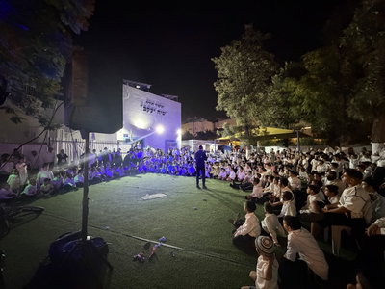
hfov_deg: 102.1
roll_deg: +1.1
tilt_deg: +2.1
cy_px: 144
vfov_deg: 85.7
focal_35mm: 14
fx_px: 156
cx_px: 192
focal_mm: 2.22
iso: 1250
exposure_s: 1/33
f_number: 2.2
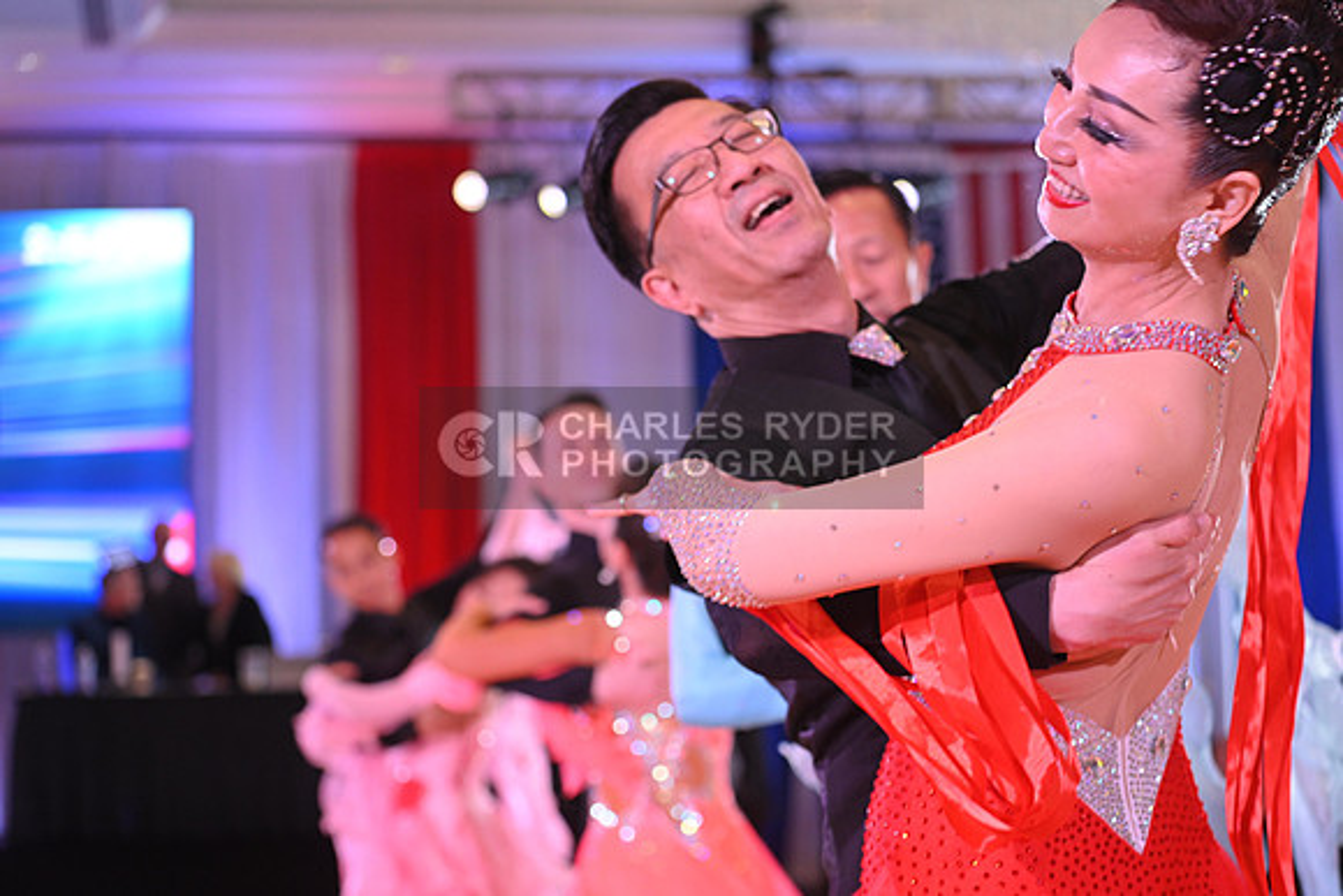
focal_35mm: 70
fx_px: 2612
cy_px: 448
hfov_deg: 28.8
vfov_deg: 19.5
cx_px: 672
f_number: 4.5
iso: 1600
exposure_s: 1/250
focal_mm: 70
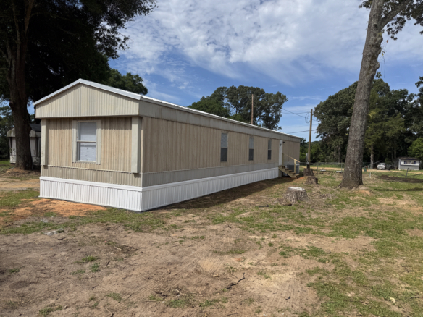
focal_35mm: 24
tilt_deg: -2.9
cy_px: 158
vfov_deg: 56.8
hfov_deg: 71.6
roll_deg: -2.5
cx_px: 212
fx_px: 293
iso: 80
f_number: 1.78
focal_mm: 6.76
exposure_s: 1/6410
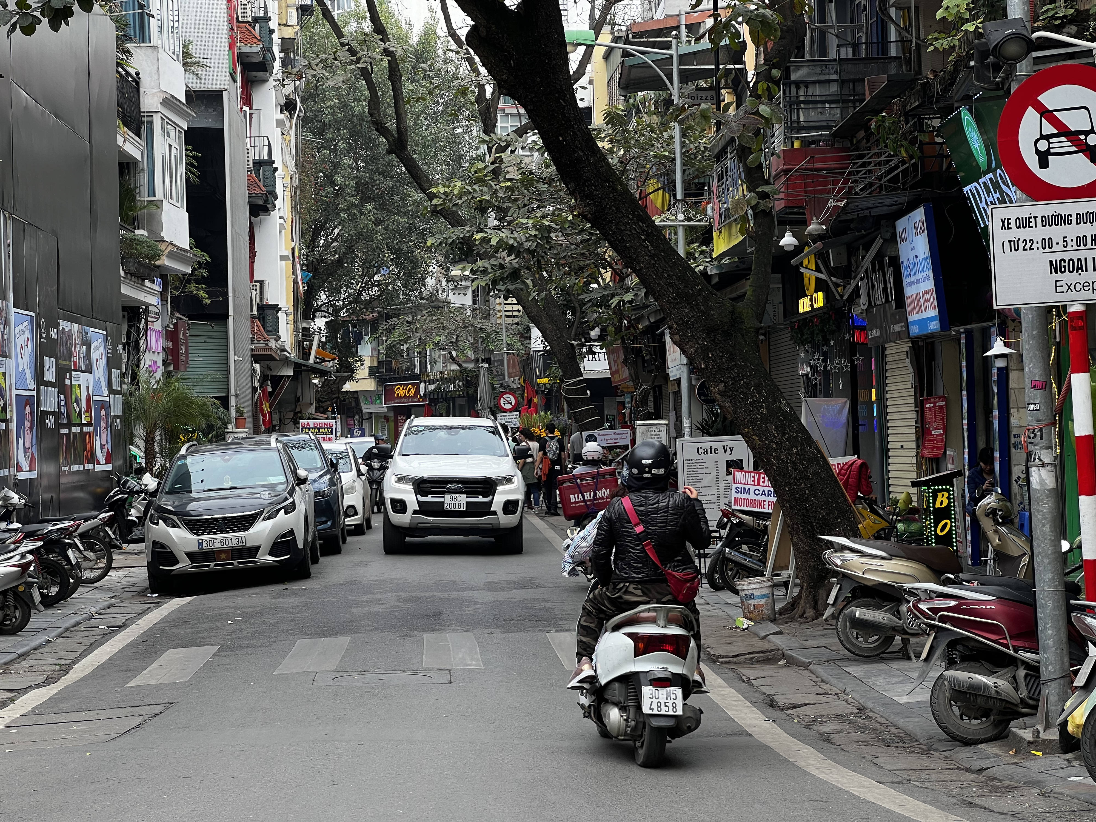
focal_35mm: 77
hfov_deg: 25.3
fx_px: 2438
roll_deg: +1.9
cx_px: 548
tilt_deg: +1.1
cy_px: 411
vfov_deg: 19.1
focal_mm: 9
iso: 32
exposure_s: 1/129
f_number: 2.8
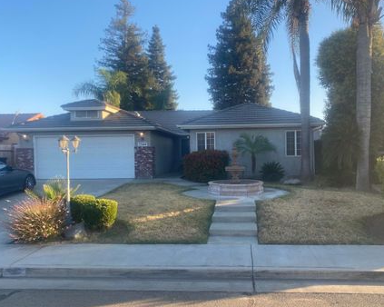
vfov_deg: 48.5
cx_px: 216
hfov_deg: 58.6
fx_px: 341
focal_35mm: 30
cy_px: 158
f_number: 1.8
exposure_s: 1/588
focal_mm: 4.25
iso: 32
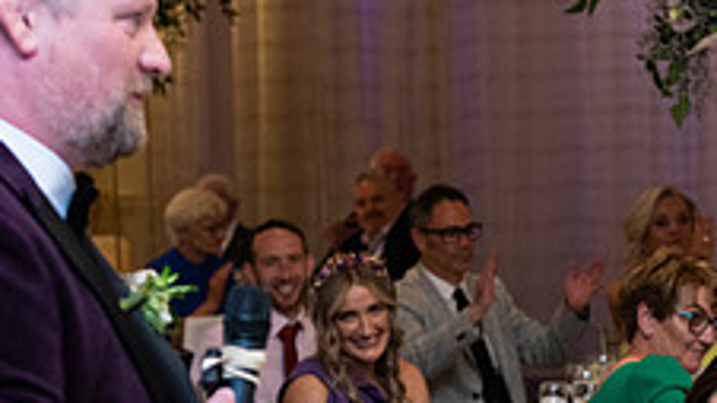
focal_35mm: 148
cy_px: 398
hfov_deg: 14.5
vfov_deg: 8.2
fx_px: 2813
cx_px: 457
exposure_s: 1/160
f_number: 3.5
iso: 800
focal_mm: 55
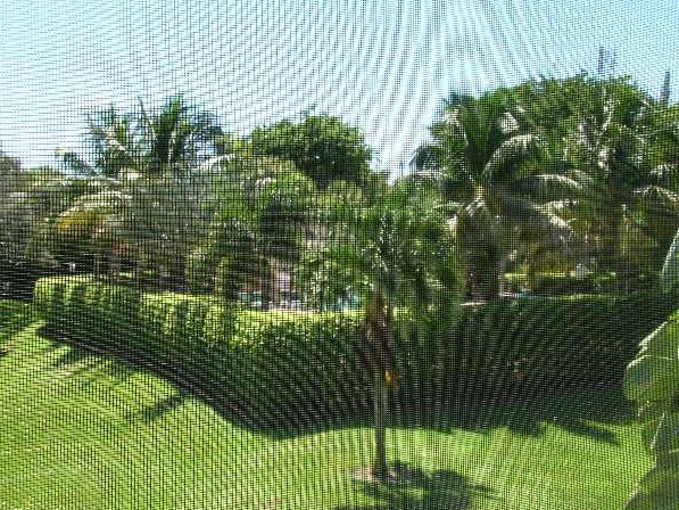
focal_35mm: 45
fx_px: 883
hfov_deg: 42.1
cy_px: 261
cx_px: 348
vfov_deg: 32.2
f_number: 5.2
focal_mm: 7
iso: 50
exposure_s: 1/100
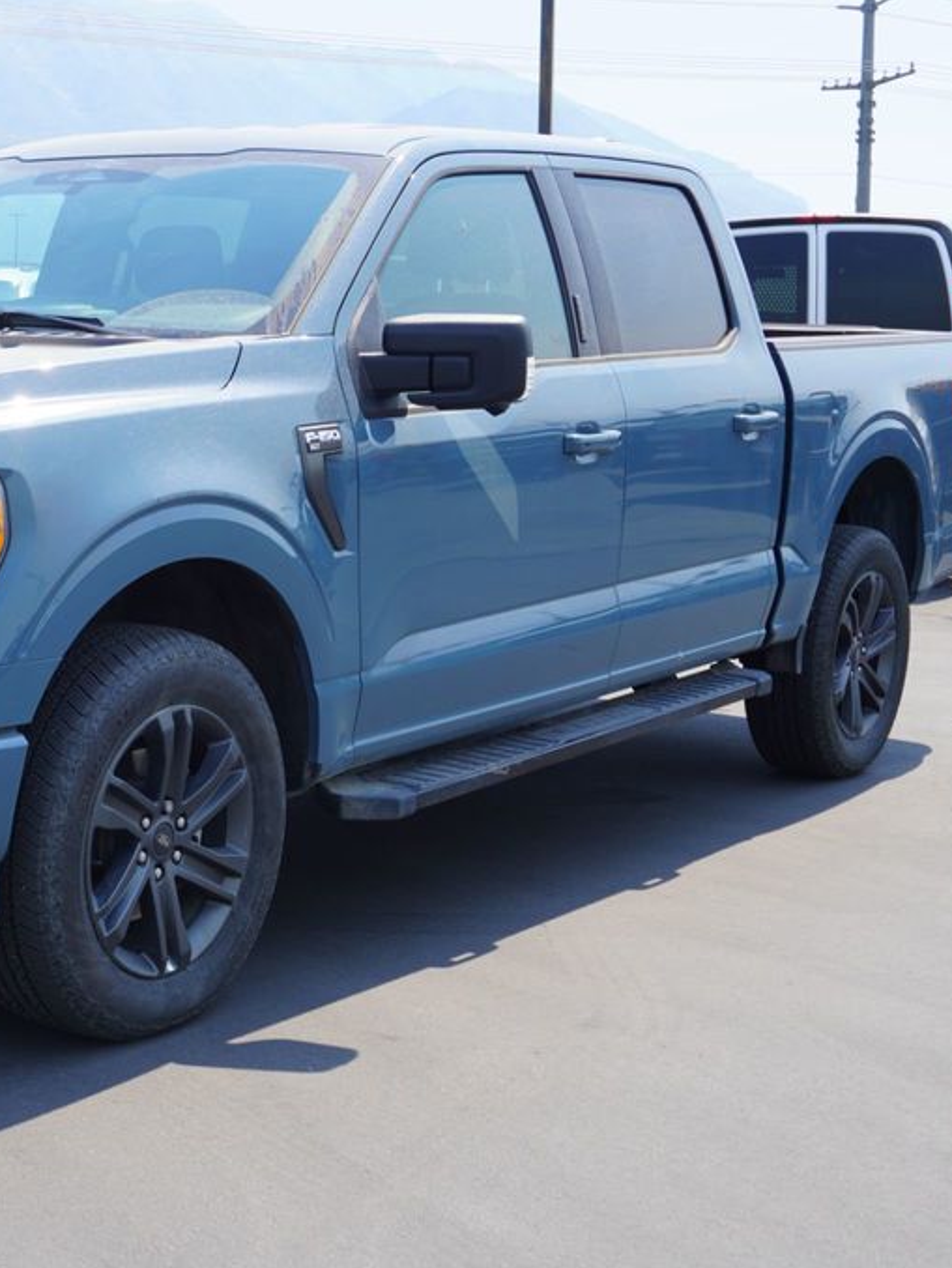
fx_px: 2235
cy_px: 638
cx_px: 127
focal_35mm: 61
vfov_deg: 31.7
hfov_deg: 23.5
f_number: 9
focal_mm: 28
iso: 100
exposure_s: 1/125
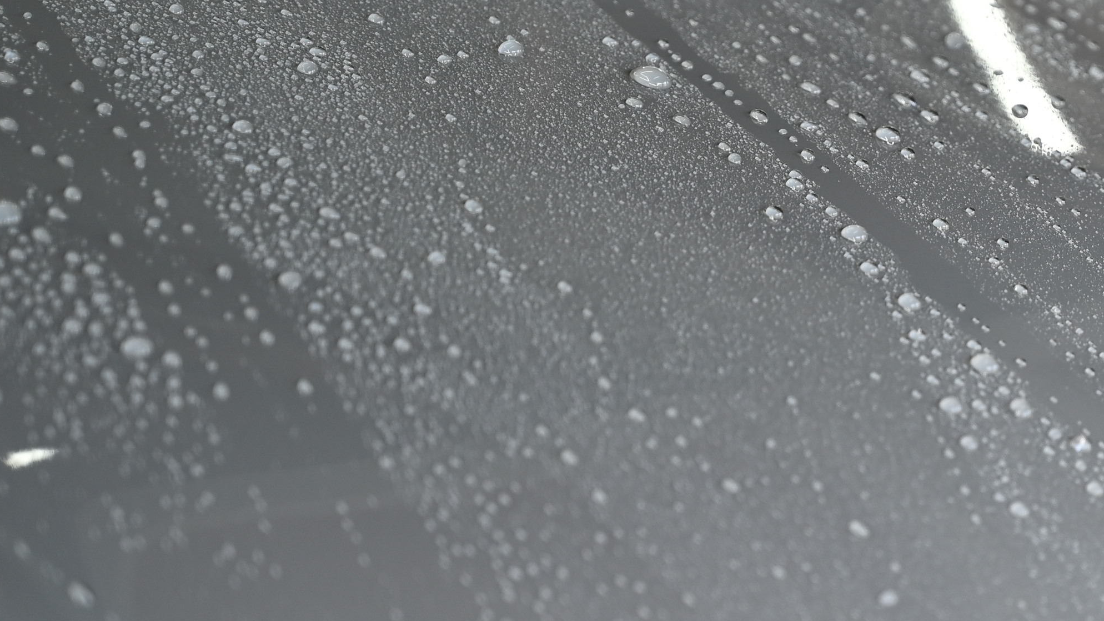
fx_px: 4888
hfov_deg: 12.7
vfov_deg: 7.3
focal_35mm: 167
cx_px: 1100
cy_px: 287
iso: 500
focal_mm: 70
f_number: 4
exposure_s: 1/125
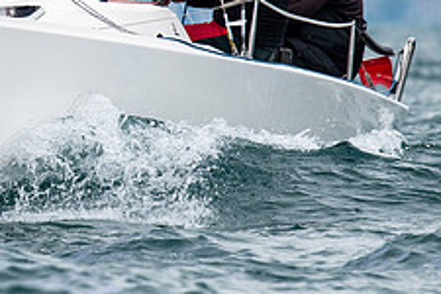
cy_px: -7
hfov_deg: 1.6
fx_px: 15654
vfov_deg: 1.1
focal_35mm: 1278
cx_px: -24
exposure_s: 1/2000
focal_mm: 300
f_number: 5.6
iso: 400
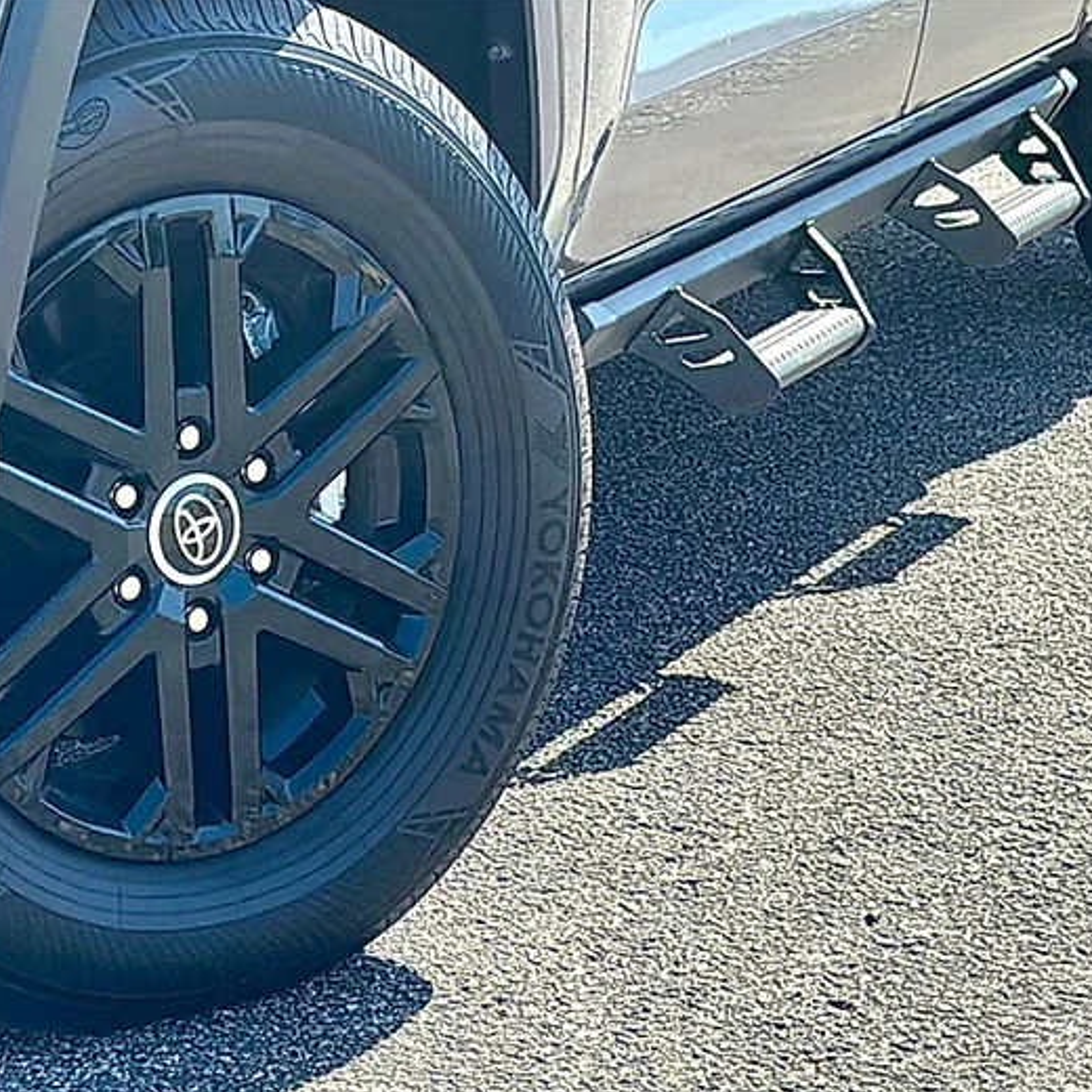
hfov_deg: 14.6
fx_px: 4247
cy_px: 547
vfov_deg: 14.7
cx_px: 443
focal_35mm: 119
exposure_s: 1/2674
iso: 100
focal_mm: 6.86
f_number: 1.78
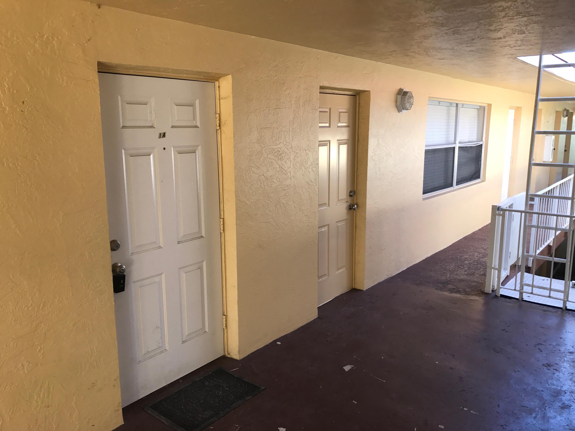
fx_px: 465
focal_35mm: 28
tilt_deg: -10.5
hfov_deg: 63.4
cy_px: 216
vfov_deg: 49.7
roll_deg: +0.6
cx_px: 288
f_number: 1.8
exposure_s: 1/60
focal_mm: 3.99
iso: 25
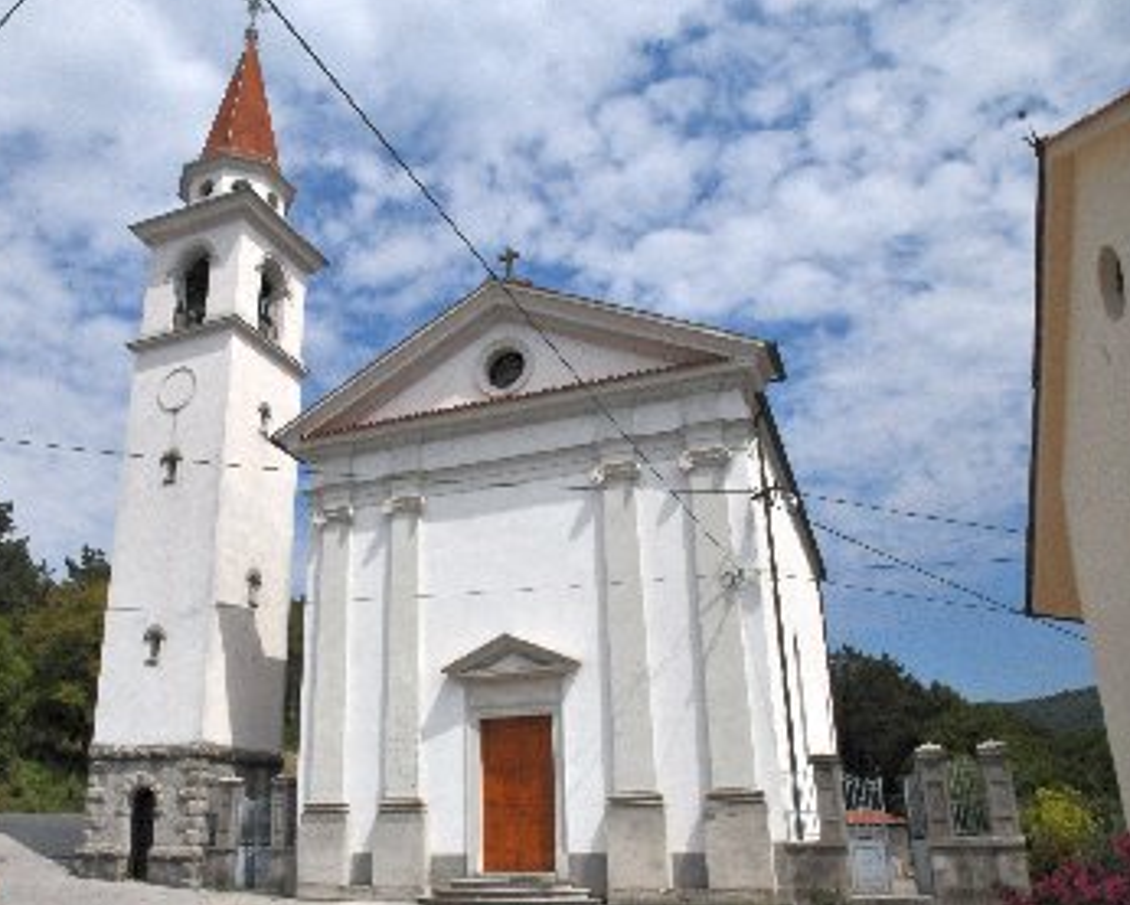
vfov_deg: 50.0
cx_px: 426
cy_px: 457
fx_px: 970
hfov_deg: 59.7
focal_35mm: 29
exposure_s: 1/1600
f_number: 20
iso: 1600
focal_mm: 16
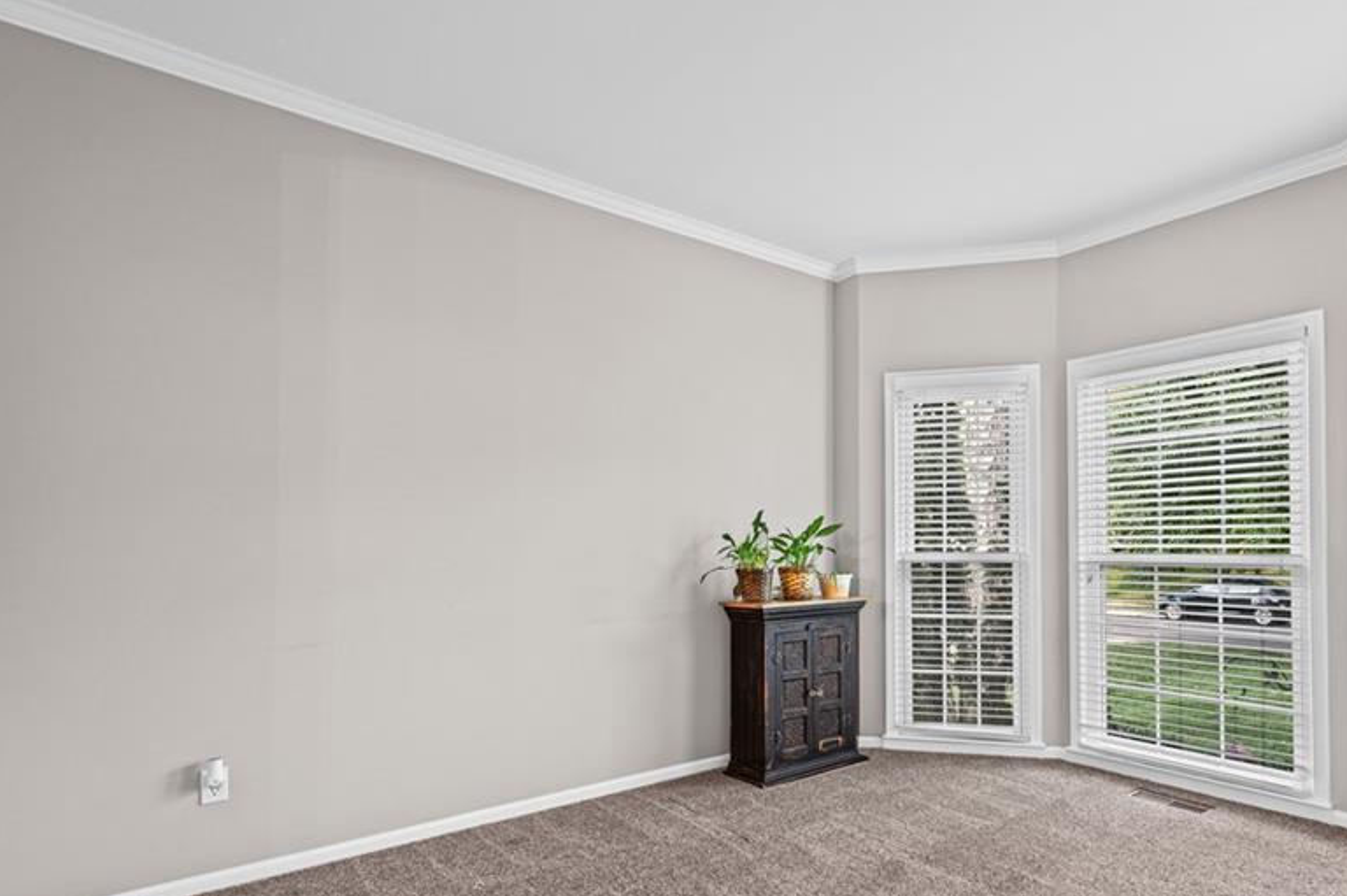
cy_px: 537
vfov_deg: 61.3
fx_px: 748
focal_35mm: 20
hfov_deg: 83.0
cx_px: 809
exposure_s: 1/2
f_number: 6.3
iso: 800
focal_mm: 15
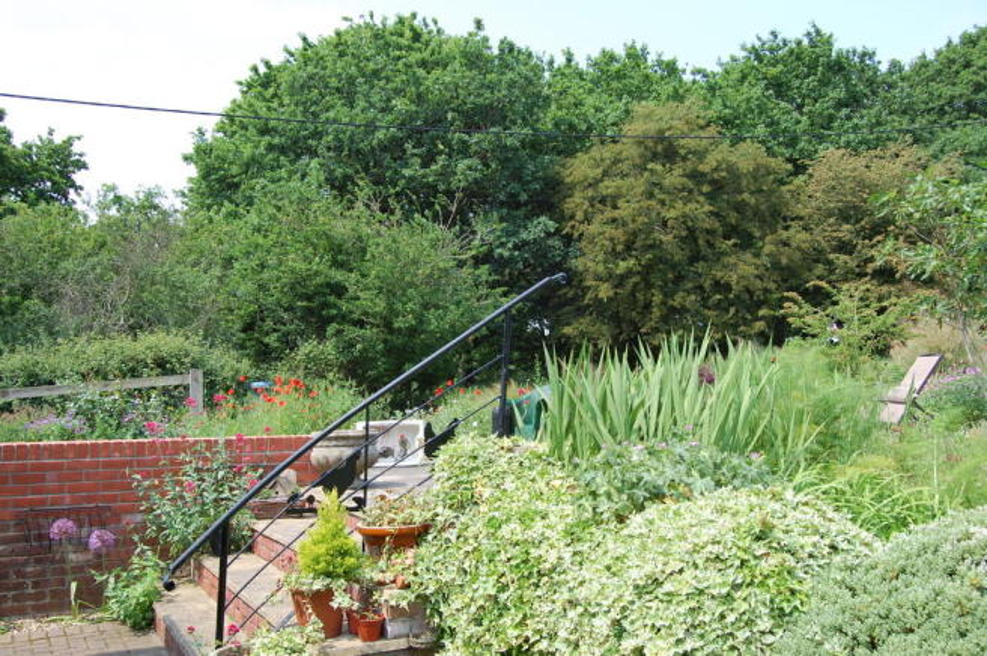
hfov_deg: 55.2
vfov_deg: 38.3
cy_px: 328
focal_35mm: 34
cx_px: 494
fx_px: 945
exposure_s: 1/200
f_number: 7.1
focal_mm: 23
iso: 200
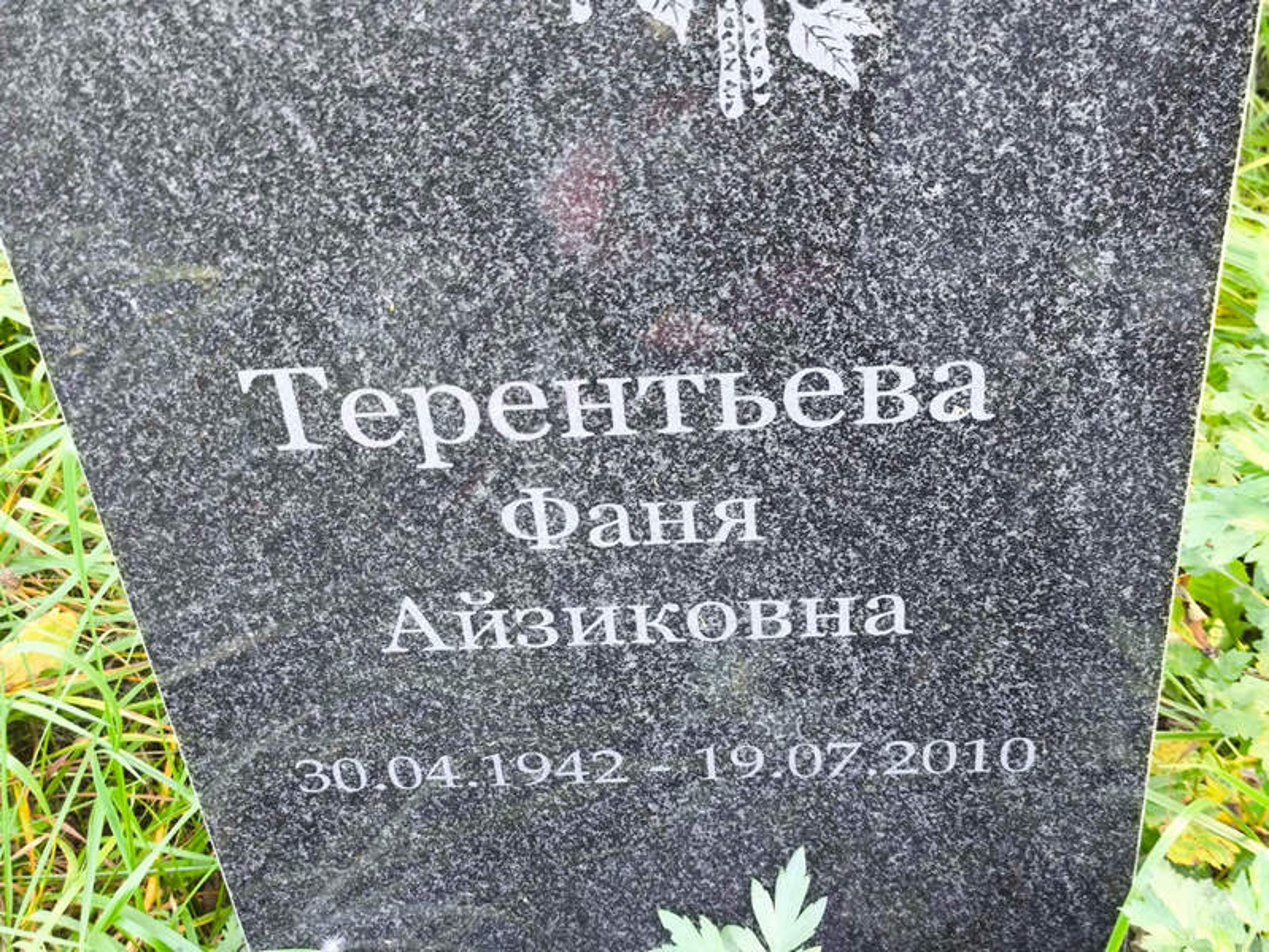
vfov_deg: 29.1
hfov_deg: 38.2
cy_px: 476
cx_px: 634
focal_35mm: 50
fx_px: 1834
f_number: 1.7
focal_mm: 4.71
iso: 125
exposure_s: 1/50
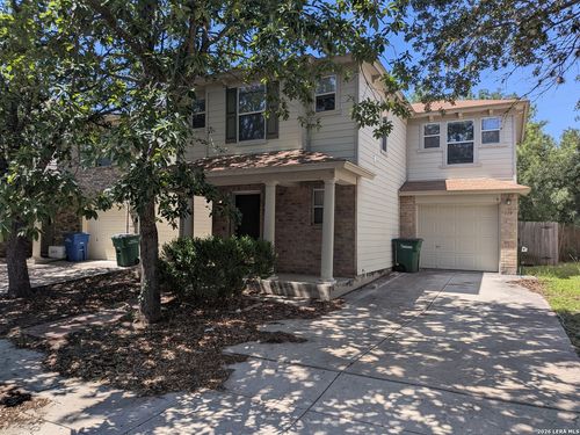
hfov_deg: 71.6
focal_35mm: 24
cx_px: 290
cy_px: 218
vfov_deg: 56.8
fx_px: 402
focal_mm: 4.53
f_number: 1.7
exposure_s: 1/930
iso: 27
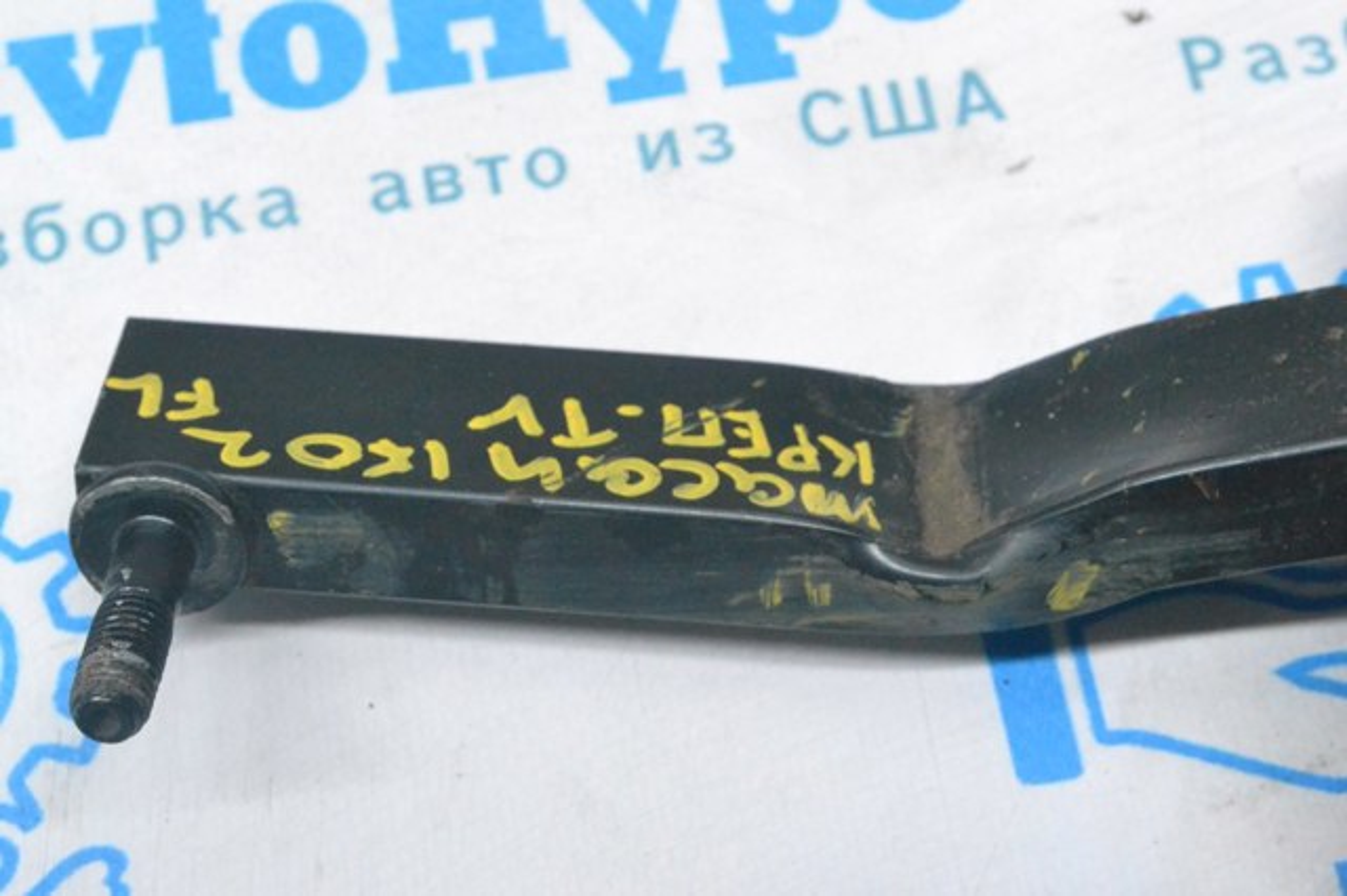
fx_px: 3085
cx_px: 674
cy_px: 448
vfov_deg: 16.5
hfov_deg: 24.6
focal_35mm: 82
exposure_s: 1/160
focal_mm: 55
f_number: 10
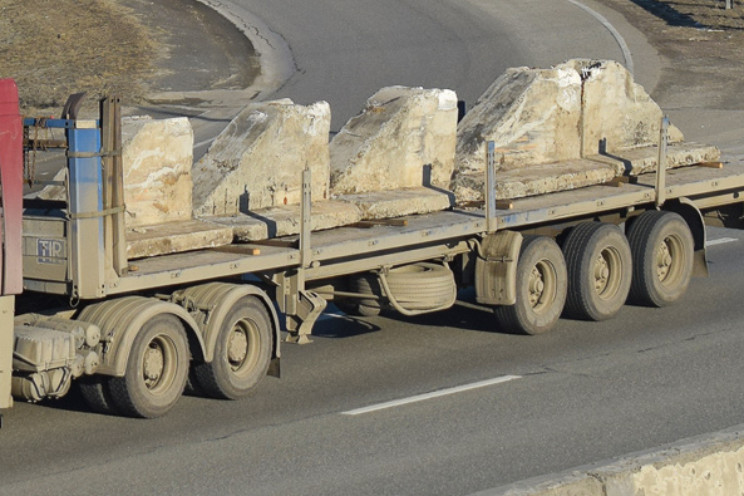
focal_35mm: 167
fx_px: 3450
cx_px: 119
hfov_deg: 12.2
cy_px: 112
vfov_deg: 8.2
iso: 200
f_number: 8
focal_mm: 55
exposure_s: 1/1250
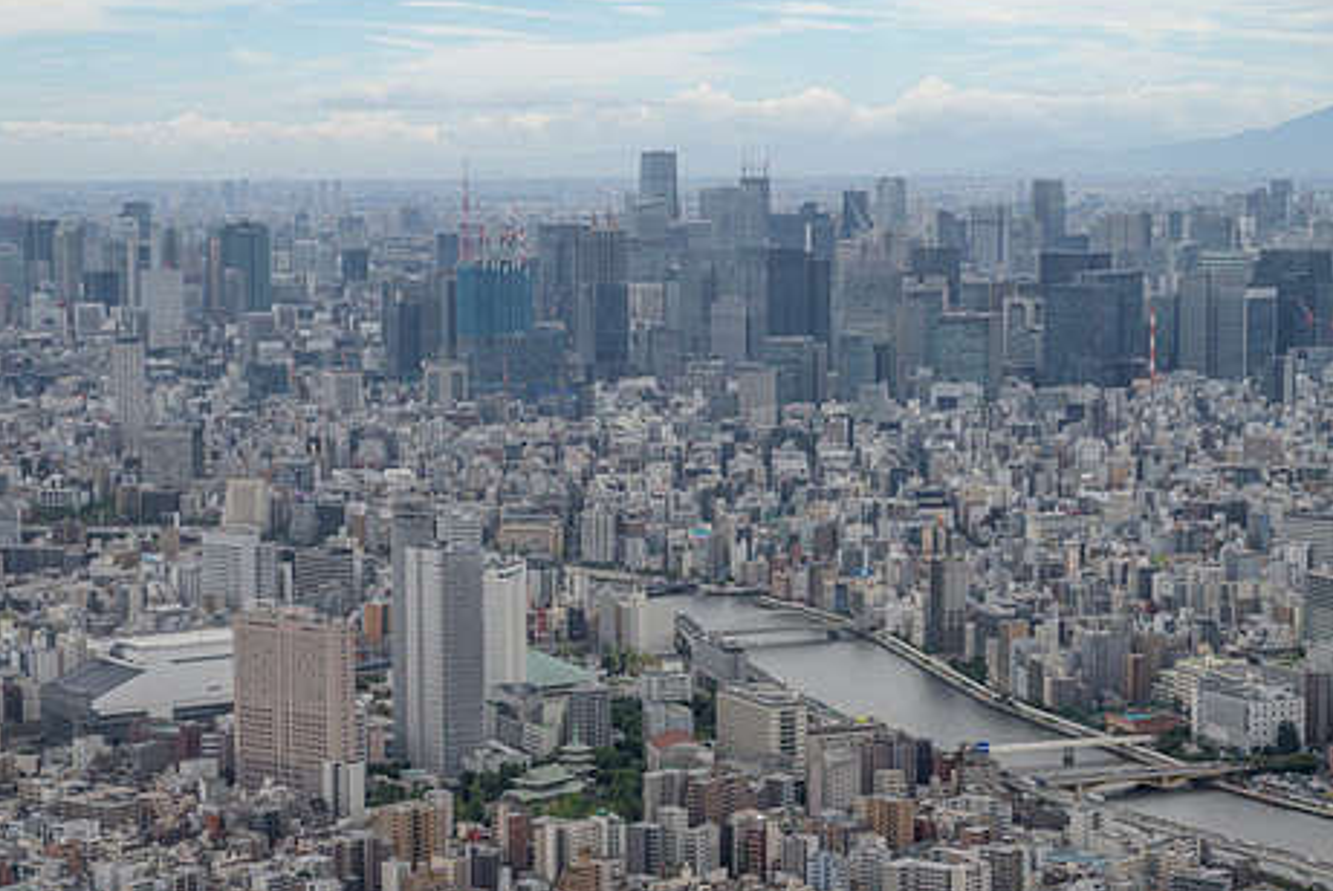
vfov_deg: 15.6
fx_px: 3260
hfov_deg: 23.1
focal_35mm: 88
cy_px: 496
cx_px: 532
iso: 280
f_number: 8
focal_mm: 70
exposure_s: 1/400
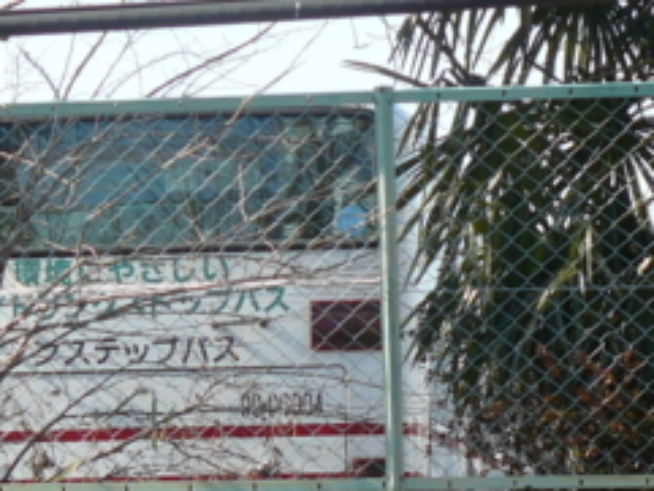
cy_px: 304
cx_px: 204
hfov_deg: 7.4
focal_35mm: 267
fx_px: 5047
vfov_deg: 5.6
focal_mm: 14.9
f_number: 3.2
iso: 100
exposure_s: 1/500
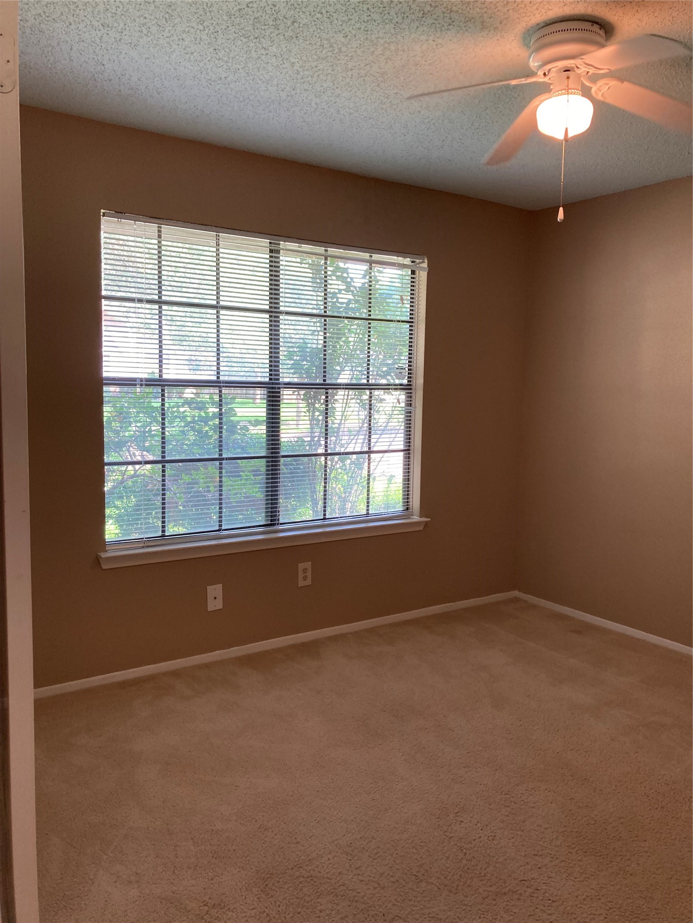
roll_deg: -1.2
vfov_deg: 63.4
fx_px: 747
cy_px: 462
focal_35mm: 28
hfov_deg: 49.7
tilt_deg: -4.1
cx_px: 346
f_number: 1.8
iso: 80
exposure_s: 1/60
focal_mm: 3.99
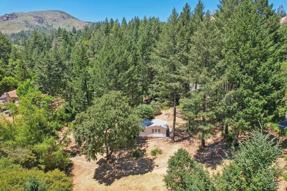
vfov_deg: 57.2
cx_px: 144
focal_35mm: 22
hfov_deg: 78.6
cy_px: 96
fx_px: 175
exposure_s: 1/800
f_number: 2.8
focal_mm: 8.4
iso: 100
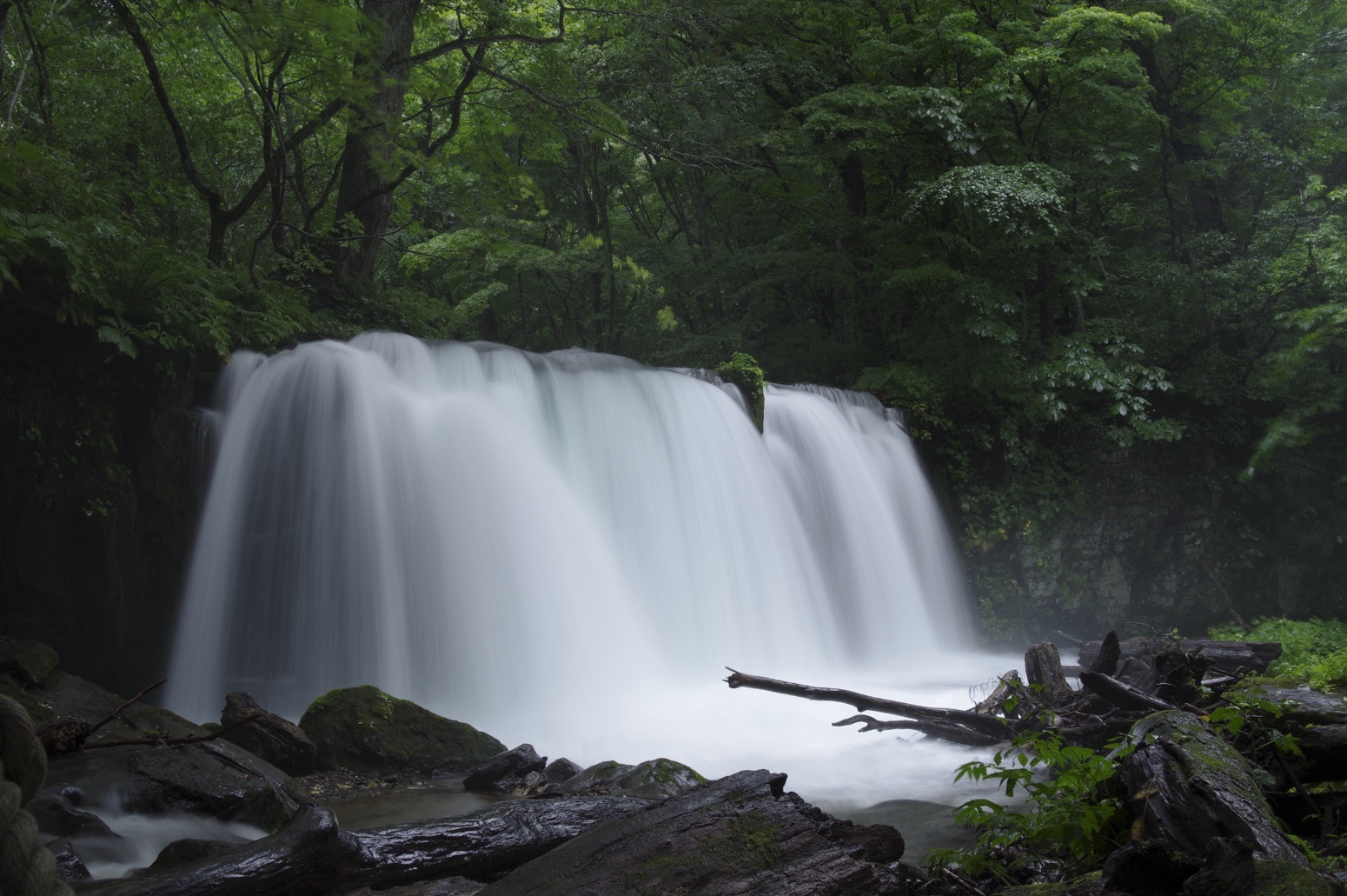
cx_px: 669
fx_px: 1216
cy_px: 460
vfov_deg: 40.5
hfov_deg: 58.0
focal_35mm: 33
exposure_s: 1
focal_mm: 21
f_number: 16
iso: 125
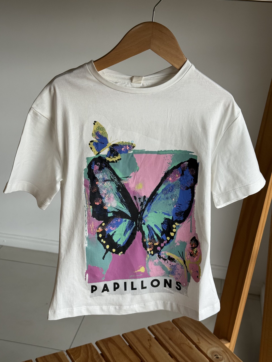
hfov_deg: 30.3
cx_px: 136
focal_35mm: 48
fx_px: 503
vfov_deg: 39.7
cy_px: 181
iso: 80
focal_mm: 6.76
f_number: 1.78
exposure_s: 1/121
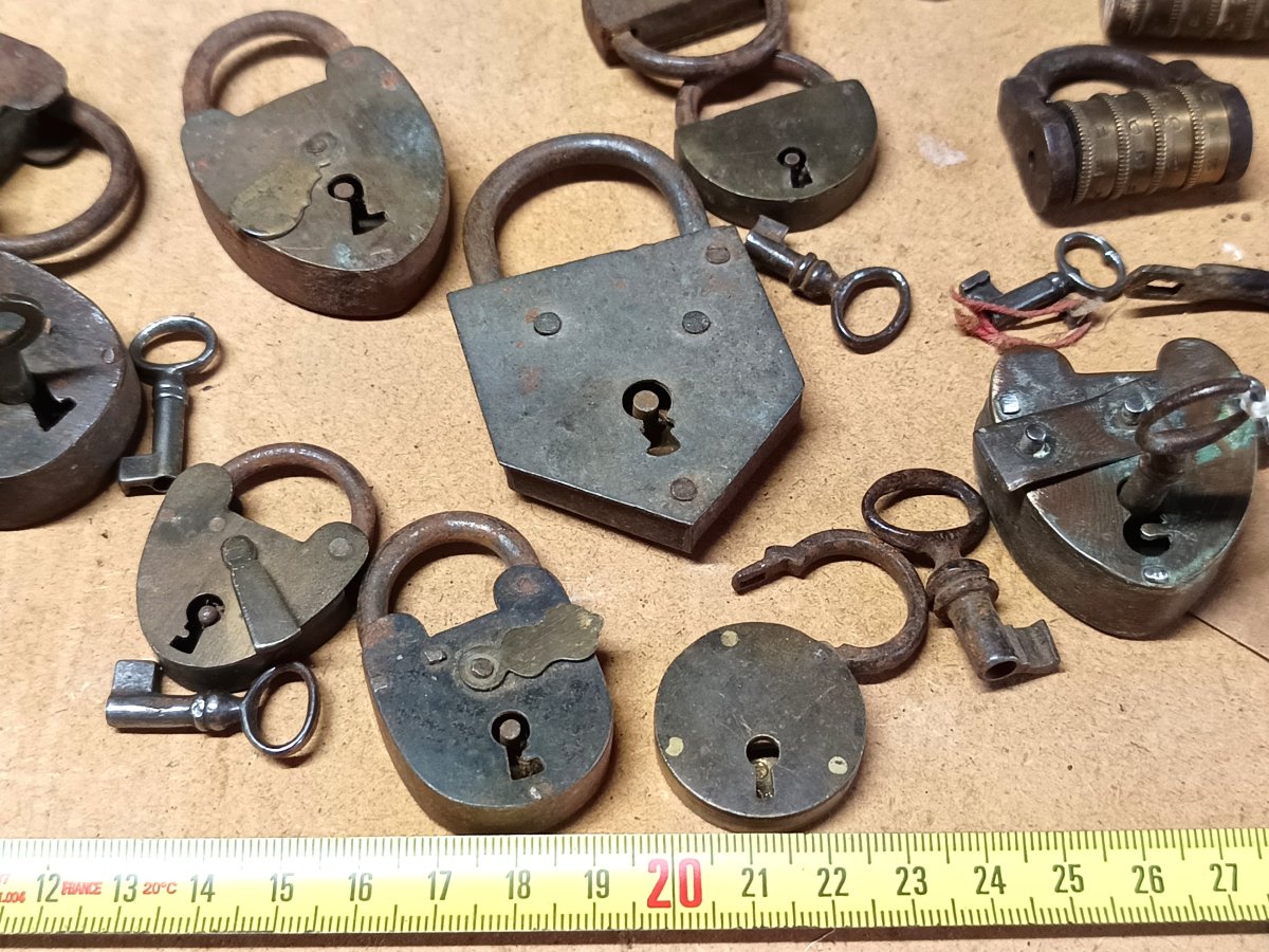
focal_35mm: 24
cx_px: 634
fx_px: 880
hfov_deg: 71.6
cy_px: 476
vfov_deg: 56.8
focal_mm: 5.31
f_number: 1.7
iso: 902
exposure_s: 1/50
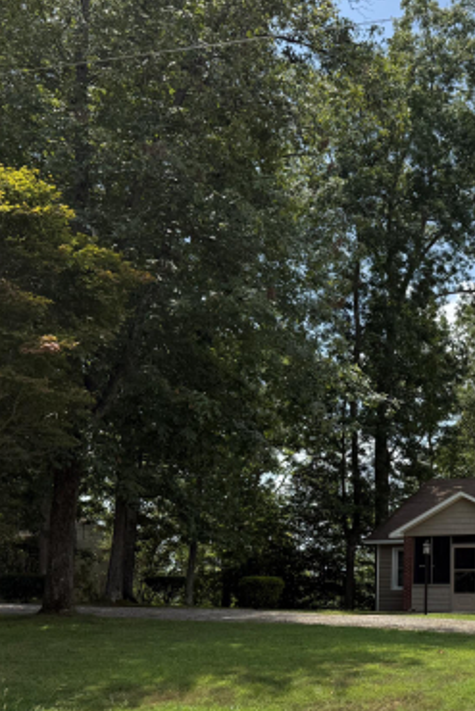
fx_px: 890
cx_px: 507
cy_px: 465
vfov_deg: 43.1
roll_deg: +0.4
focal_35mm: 45
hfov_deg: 27.6
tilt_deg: +8.1
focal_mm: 6.76
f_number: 1.78
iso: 80
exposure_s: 1/4975
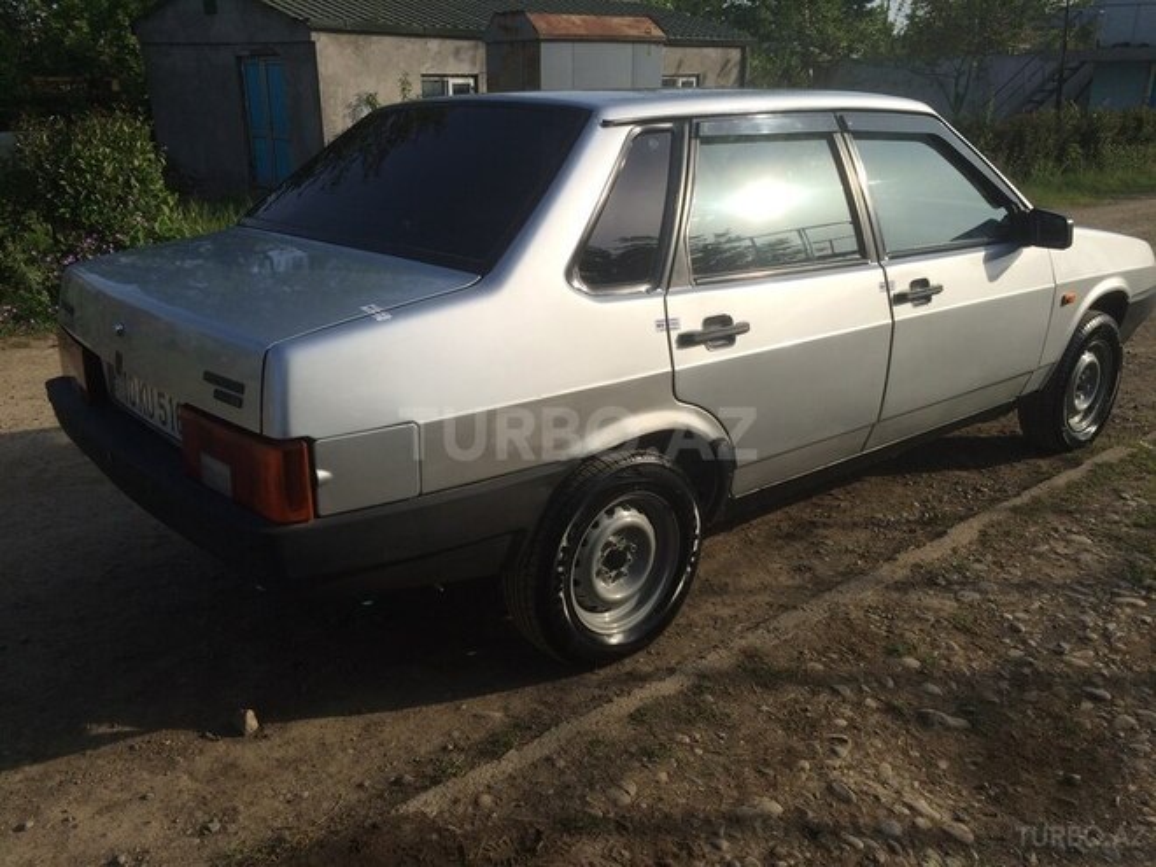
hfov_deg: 61.7
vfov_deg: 48.2
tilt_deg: -18.4
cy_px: 434
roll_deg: +1.4
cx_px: 578
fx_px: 968
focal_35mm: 29
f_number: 2.2
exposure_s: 1/2740
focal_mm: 4.15
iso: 32
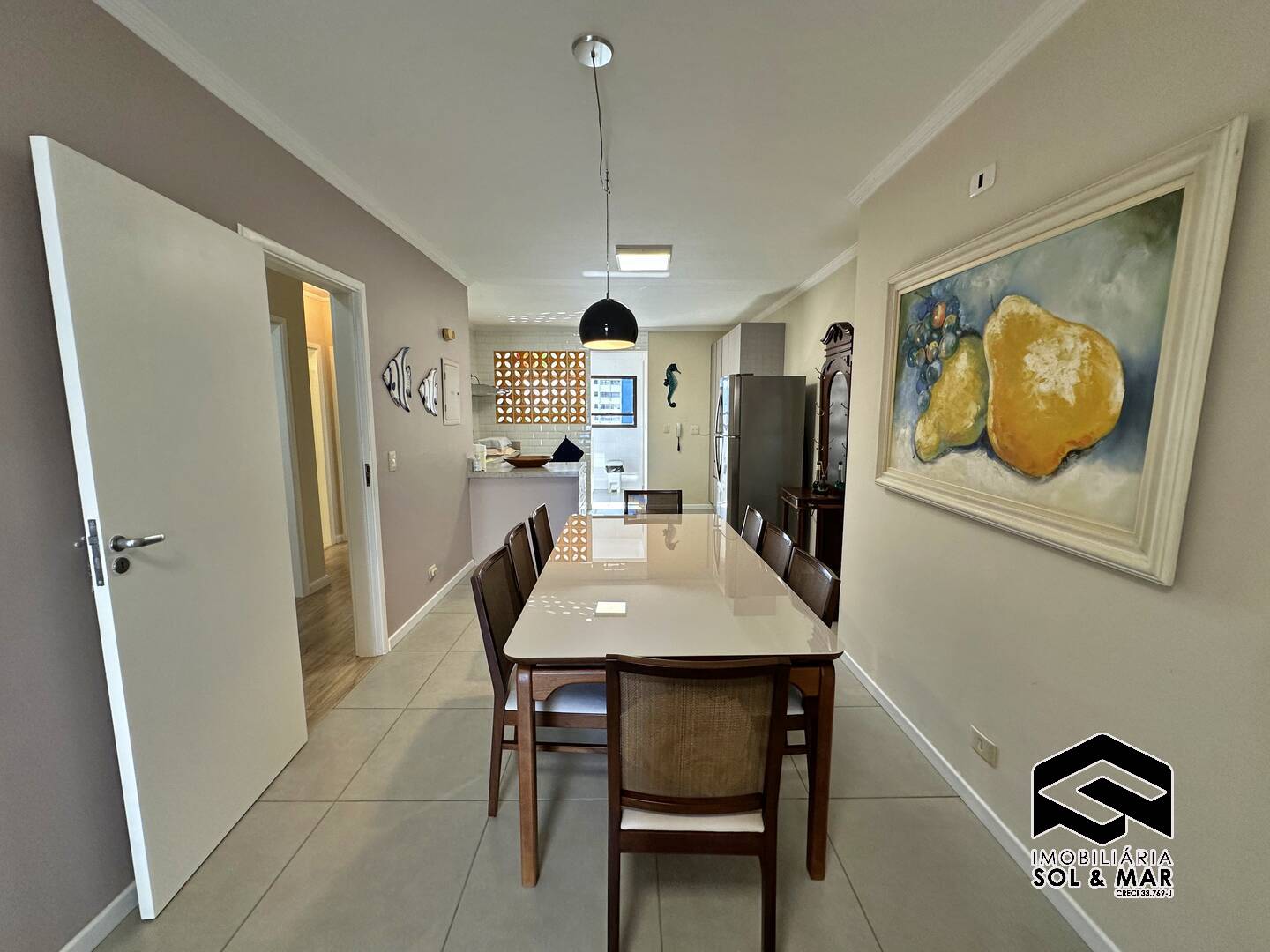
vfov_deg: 85.7
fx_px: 514
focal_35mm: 14
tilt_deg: -7.4
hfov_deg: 102.1
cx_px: 635
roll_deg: -0.1
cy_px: 476
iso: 160
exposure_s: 1/120
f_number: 2.2
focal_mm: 2.22
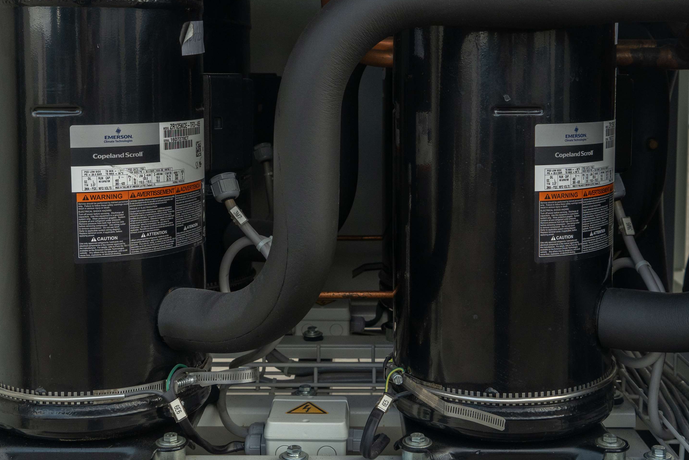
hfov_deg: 40.3
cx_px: 357
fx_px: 938
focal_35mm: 49
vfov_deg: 27.4
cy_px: 163
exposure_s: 1/200
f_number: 8
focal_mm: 34
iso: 1600
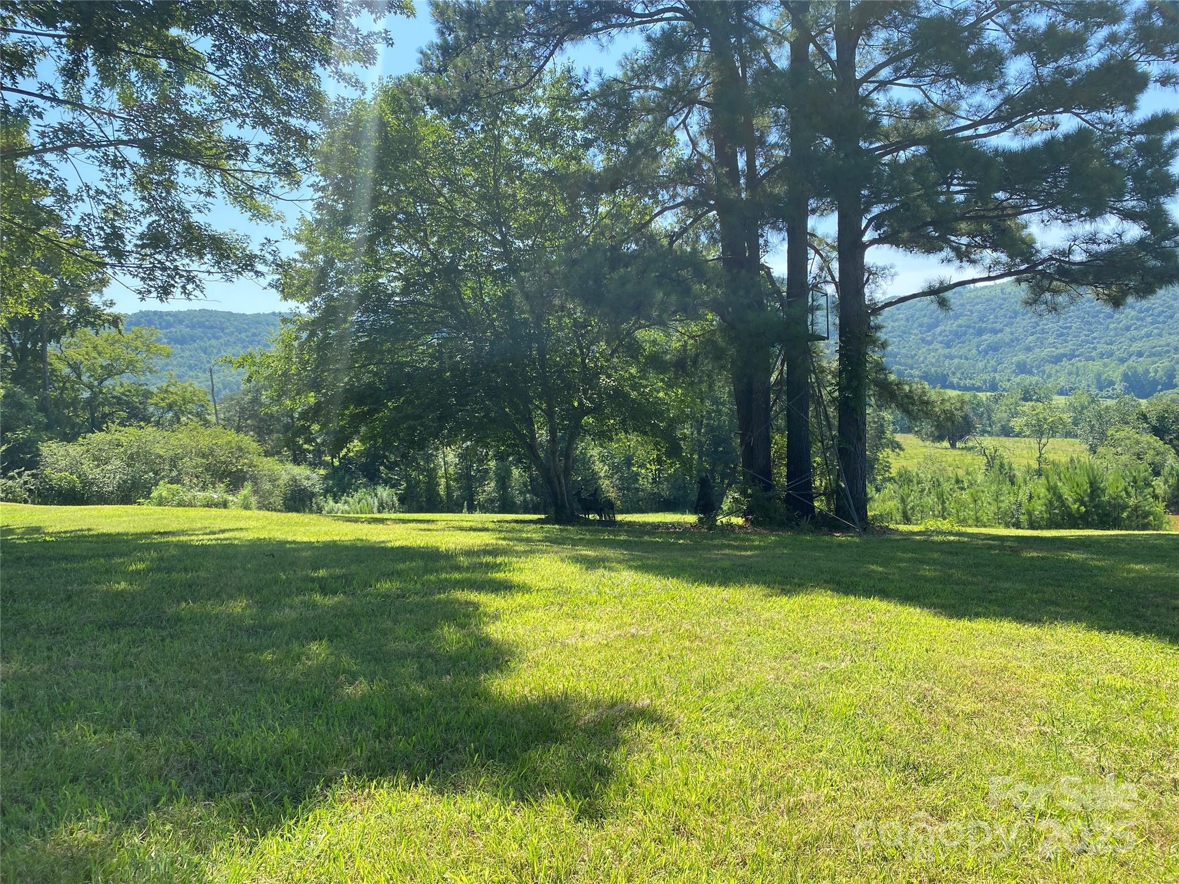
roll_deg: +2.3
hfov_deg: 67.3
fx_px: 886
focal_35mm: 26
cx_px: 590
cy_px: 442
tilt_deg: +0.0
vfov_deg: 53.1
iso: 32
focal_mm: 4.25
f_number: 1.8
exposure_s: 1/1272
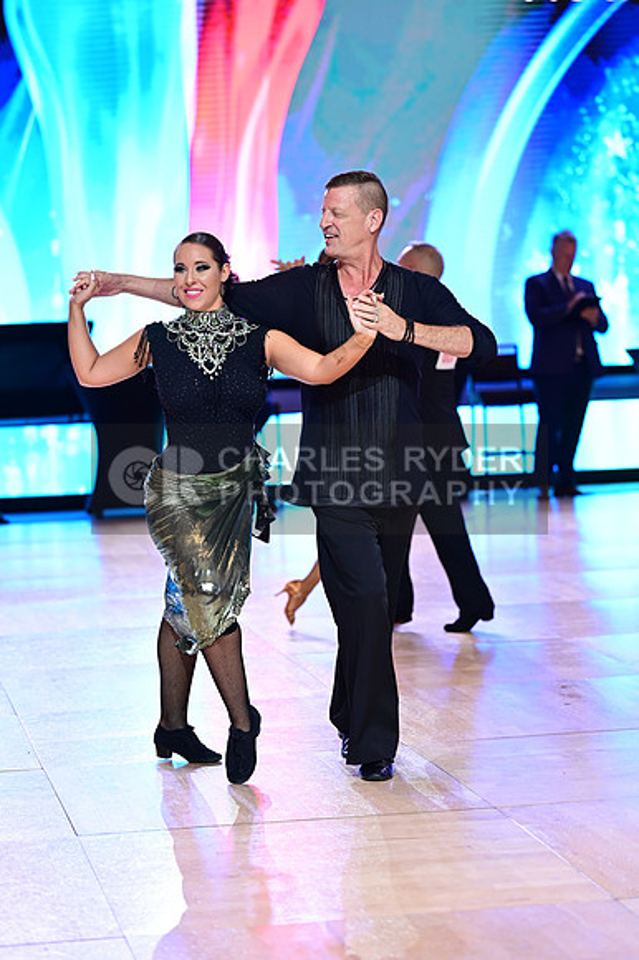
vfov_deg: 20.8
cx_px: 320
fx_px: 2612
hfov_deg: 13.9
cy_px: 480
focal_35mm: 98
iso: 2000
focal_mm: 98
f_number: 2.8
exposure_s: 1/640
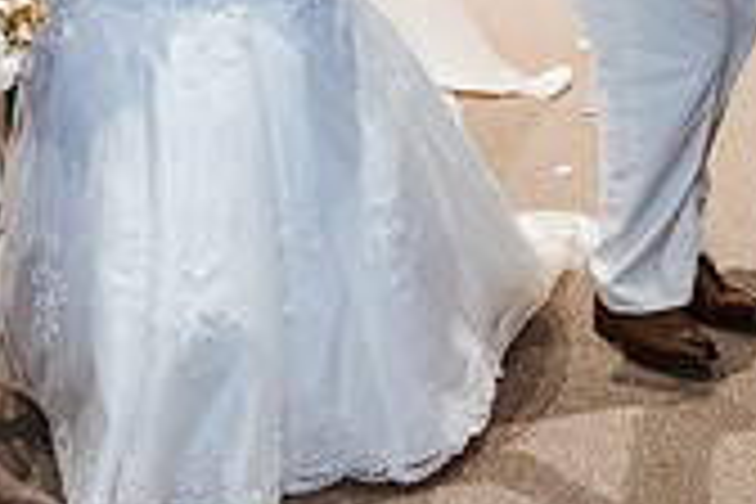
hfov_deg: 16.9
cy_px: -227
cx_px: 328
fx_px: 2541
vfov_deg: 10.9
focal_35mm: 121
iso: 1000
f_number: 1.8
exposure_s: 1/500
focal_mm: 35
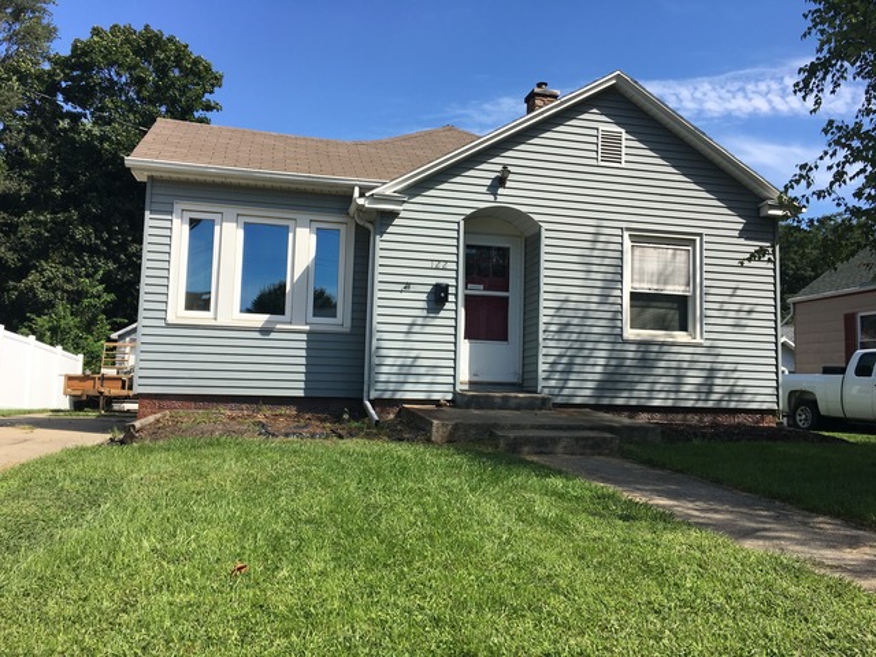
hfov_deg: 61.7
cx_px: 438
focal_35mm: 29
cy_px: 328
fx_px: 734
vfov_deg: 48.2
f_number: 2.2
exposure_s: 1/1399
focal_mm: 4.15
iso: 25
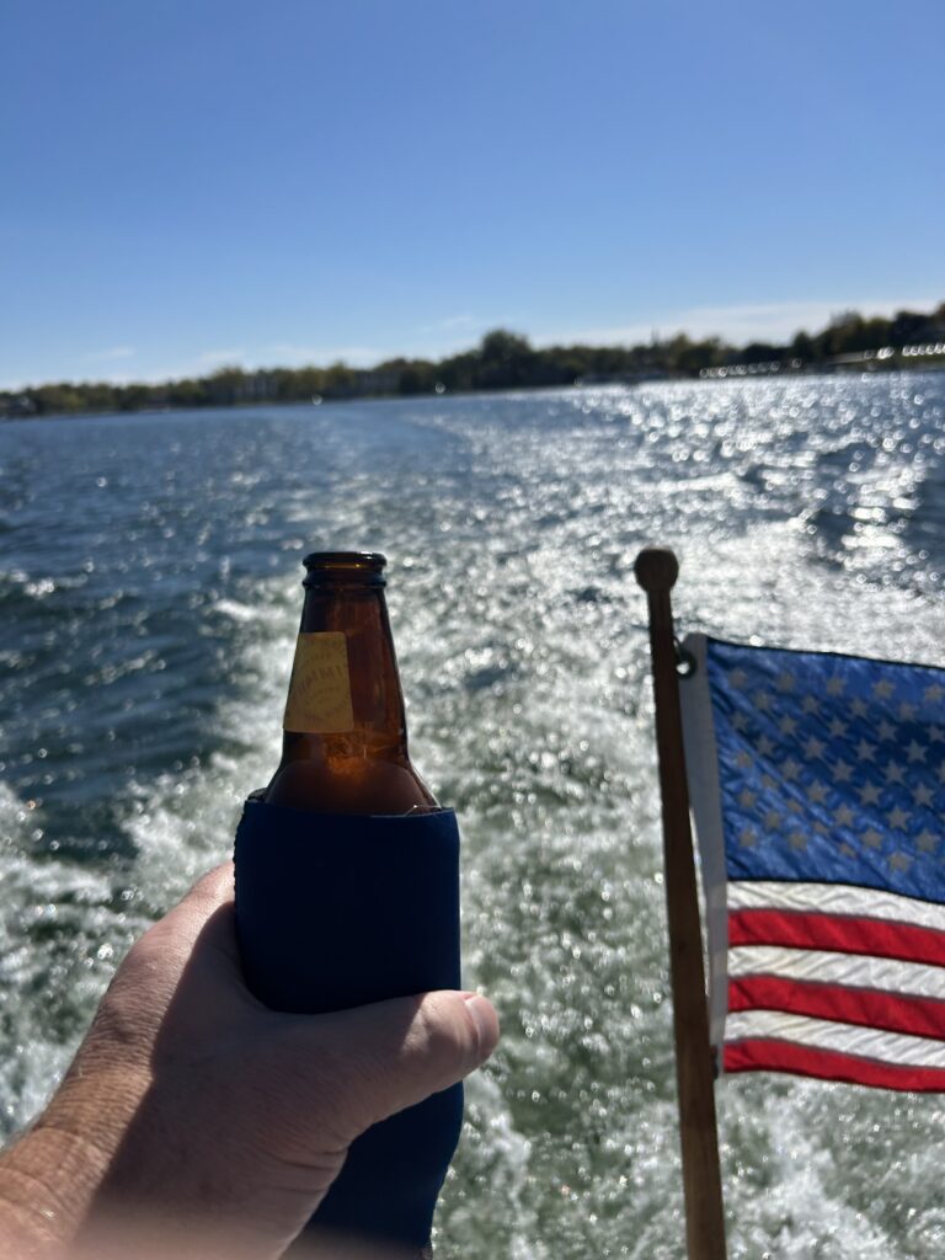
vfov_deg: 67.3
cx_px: 472
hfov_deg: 53.1
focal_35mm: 26
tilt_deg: -19.1
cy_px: 630
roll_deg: +6.3
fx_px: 946
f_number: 1.5
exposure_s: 1/9434
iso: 50
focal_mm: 5.7
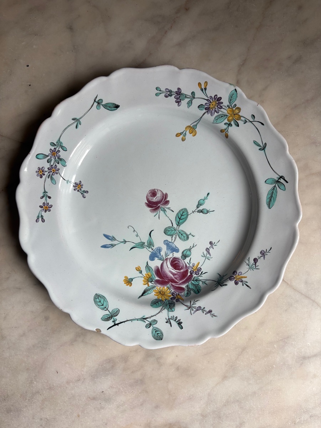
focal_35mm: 26
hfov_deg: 53.1
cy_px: 214
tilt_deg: -86.9
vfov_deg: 67.3
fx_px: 321
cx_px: 160
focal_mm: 5.96
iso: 40
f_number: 1.6
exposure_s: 1/217
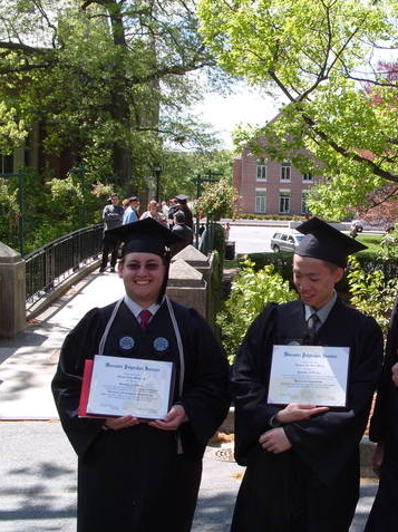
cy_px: 265
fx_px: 721
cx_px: 337
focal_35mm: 47
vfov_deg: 40.5
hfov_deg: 29.9
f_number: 4.8
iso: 80
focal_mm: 7.8
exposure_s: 1/250
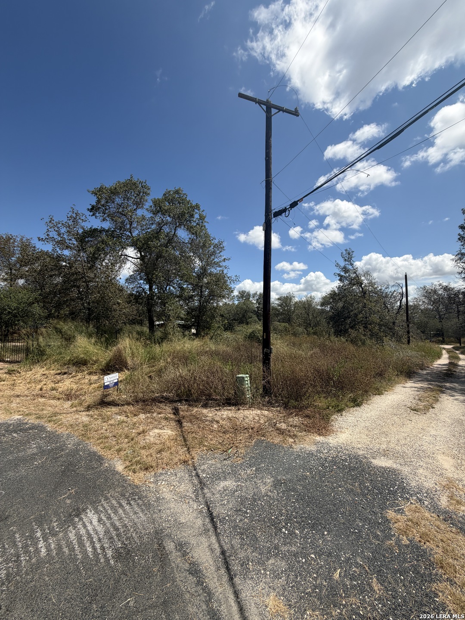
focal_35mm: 14
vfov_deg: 102.1
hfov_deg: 85.7
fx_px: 251
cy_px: 310
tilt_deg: +3.9
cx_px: 232
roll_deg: +1.5
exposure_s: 1/1001
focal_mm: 2.22
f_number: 2.2
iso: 20
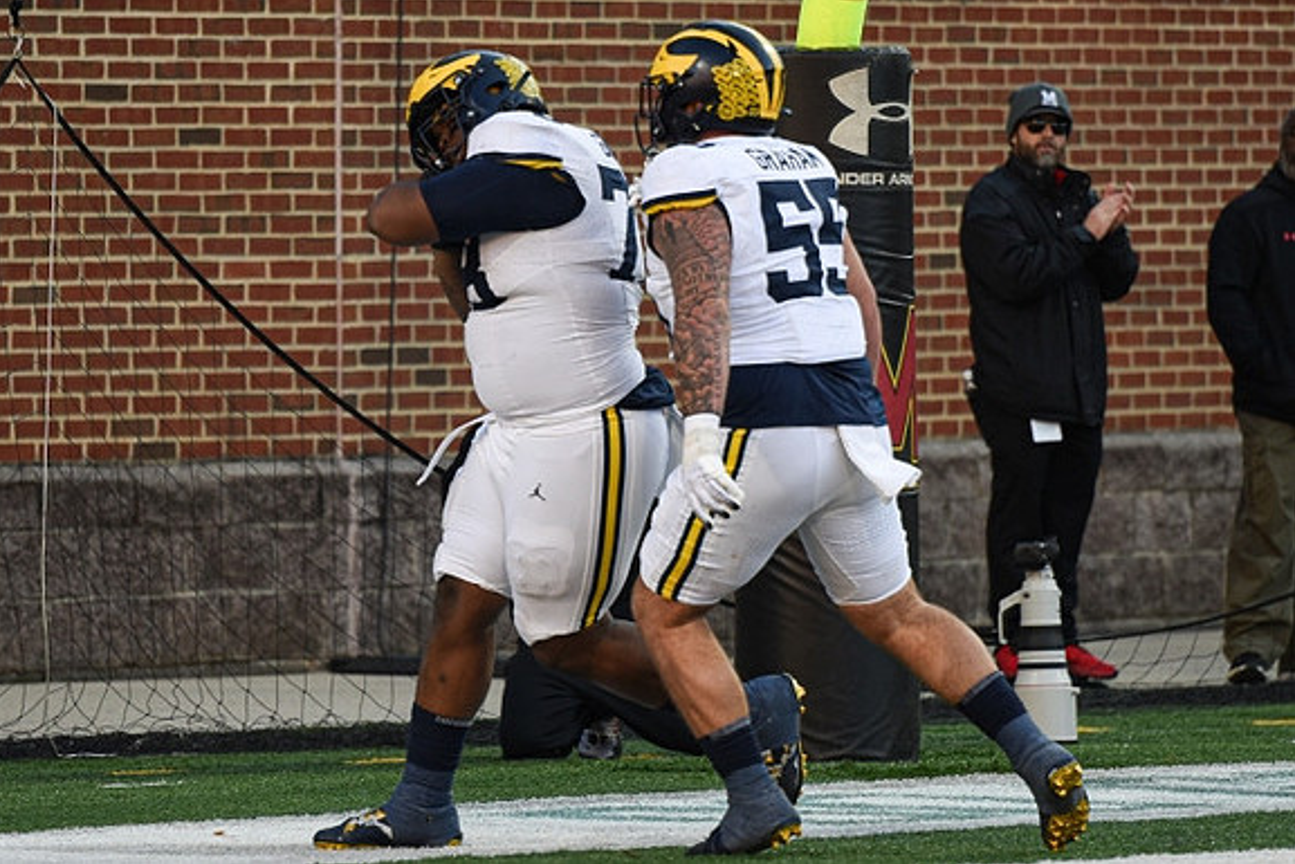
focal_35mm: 201
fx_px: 7232
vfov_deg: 6.8
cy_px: 432
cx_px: 646
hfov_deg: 10.2
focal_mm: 200
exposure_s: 1/800
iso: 200
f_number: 2.8
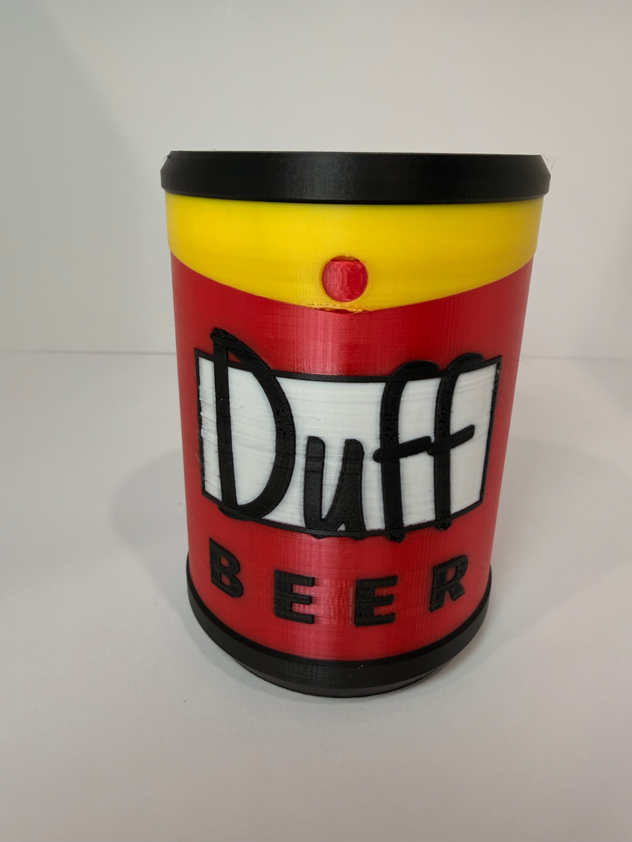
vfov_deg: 71.6
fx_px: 584
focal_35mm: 24
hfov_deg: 56.8
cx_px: 316
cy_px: 421
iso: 100
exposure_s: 1/120
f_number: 2.2
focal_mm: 2.22
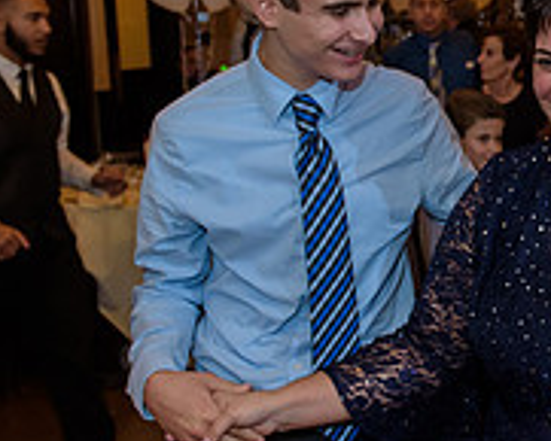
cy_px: 172
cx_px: 539
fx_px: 1175
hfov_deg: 25.2
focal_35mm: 72
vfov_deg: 21.2
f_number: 3.2
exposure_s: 1/125
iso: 1600
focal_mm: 24
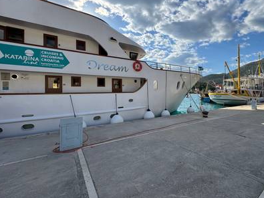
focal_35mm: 17
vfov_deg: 74.5
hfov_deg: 90.2
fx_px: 130
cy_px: 90
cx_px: 154
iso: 50
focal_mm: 2.22
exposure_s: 1/2146
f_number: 2.2
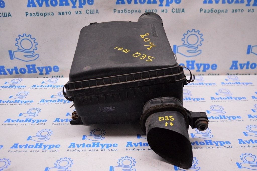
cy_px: 86
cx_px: 128
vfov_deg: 36.8
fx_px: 257
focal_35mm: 36
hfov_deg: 53.2
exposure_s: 1/400
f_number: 4
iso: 3200
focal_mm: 24
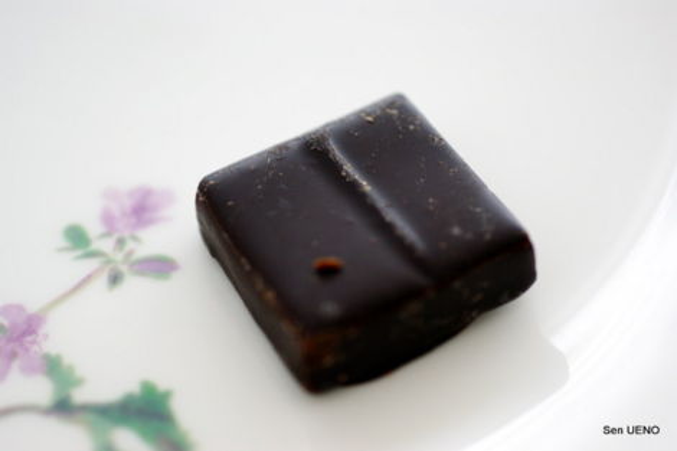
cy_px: 226
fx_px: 1410
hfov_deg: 27.0
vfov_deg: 18.2
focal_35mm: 75
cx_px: 338
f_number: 2.8
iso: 400
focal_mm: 50
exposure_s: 1/30
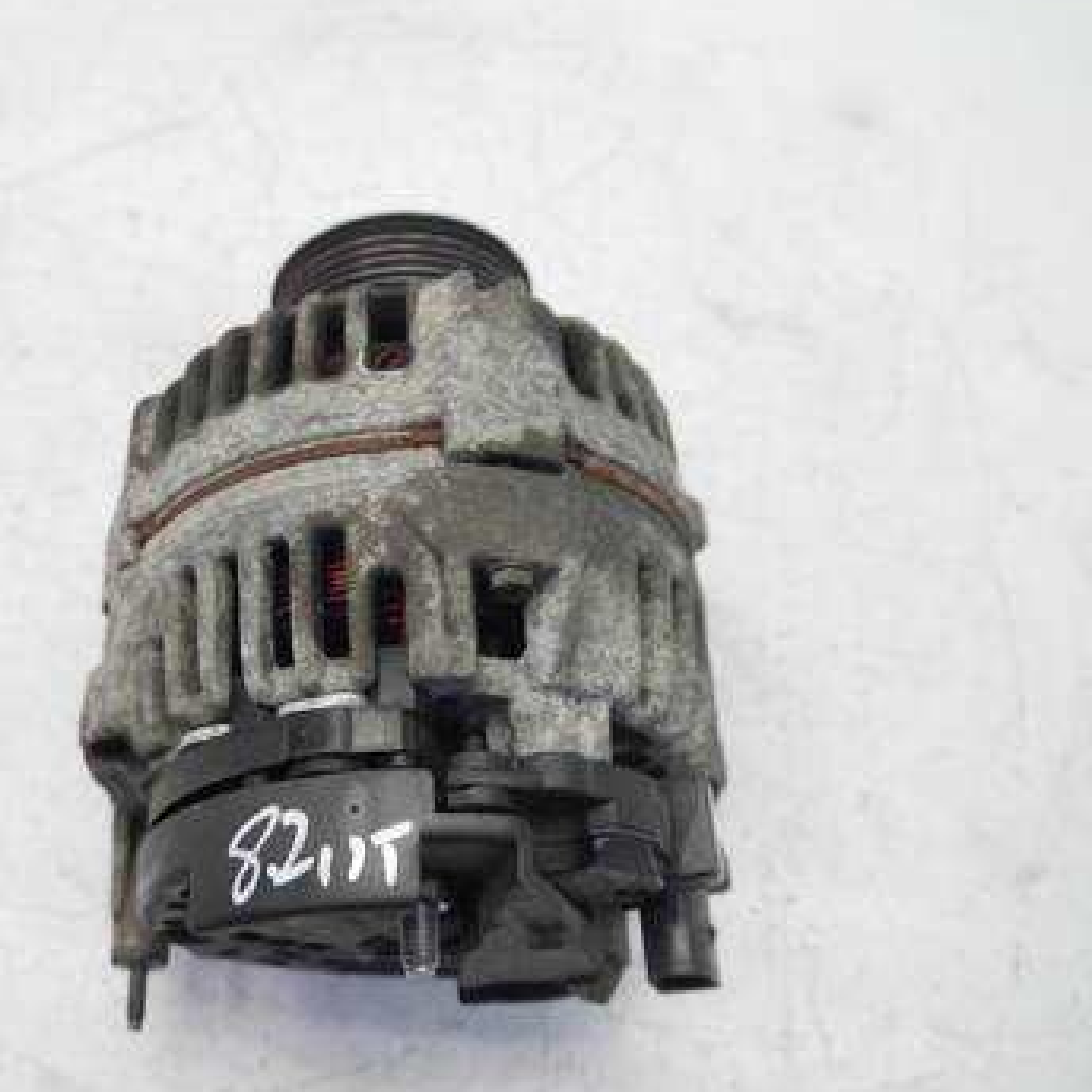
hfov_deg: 44.2
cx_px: 356
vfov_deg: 44.9
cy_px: 530
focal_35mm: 37
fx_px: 1321
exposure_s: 1/125
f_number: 3.5
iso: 640
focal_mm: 15
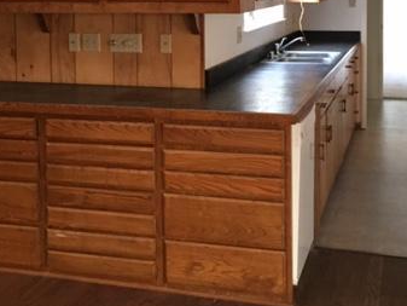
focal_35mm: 55
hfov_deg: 34.9
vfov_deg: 25.6
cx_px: 223
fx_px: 647
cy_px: 24
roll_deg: -0.4
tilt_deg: -4.8
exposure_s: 1/24
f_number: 2.2
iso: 250
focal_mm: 4.15
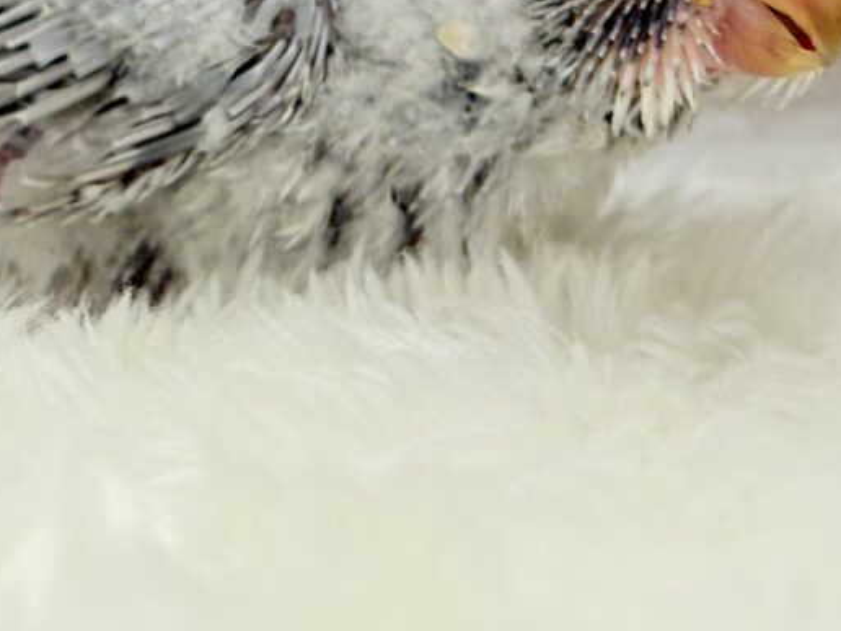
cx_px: 262
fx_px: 2940
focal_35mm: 121
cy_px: 62
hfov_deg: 16.2
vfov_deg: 12.2
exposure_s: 1/100
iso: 80
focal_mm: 5.96
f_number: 1.6
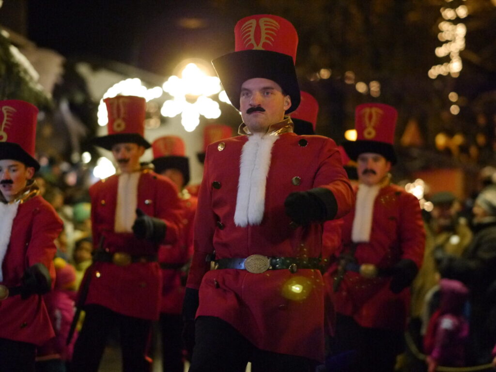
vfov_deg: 9.9
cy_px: 186
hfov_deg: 13.2
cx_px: 248
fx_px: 2149
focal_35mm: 150
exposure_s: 1/50
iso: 3200
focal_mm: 75
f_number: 1.8
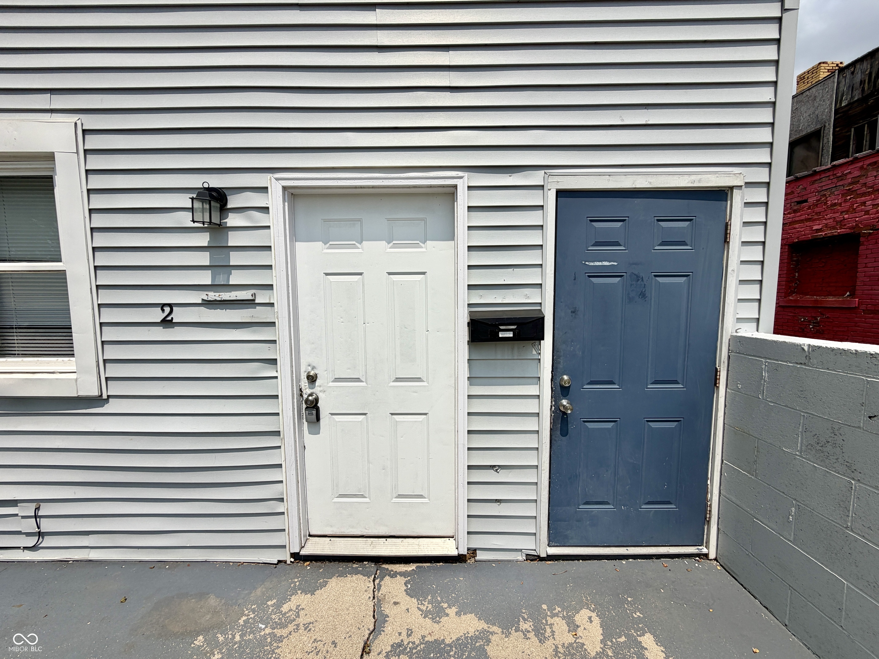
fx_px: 356
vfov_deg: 85.7
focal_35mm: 14
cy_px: 330
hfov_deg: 102.1
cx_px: 440
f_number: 2.2
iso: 20
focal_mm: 2.22
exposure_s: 1/1745
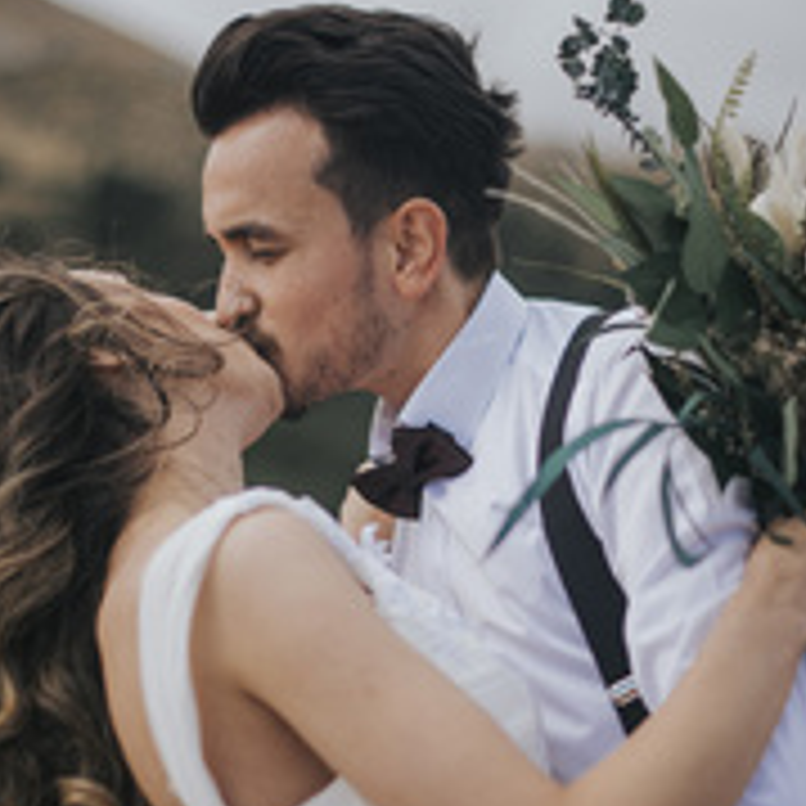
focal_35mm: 95
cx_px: 383
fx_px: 2503
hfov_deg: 18.3
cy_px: 459
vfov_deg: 18.3
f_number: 1.6
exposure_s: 1/4000
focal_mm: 50
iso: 100
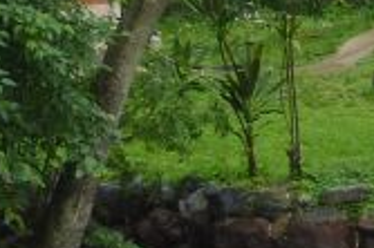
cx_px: 179
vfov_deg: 6.6
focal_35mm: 199
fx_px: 2065
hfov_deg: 10.3
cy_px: -337
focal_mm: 6.5
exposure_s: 1/80
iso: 80
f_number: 3.6
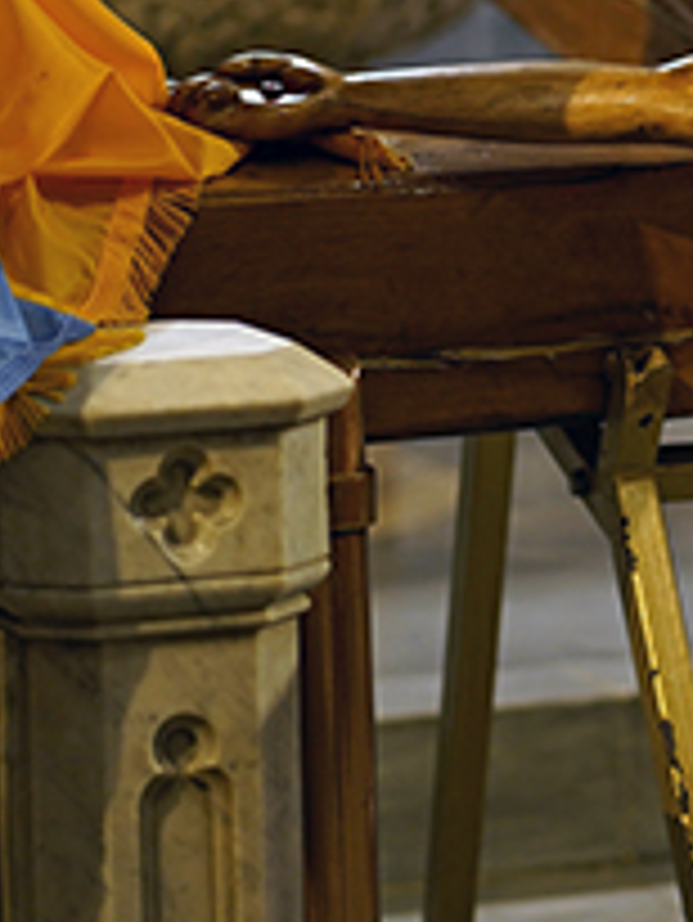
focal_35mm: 239
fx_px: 6373
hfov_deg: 6.2
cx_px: 810
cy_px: 270
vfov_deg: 8.3
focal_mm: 85
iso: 800
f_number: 1.8
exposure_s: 1/200
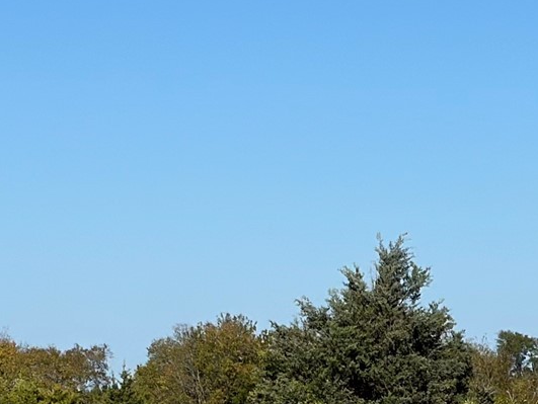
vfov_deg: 7.9
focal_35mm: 185
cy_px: 602
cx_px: 420
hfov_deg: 10.7
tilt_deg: -3.8
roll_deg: -0.2
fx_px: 2877
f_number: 1.78
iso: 100
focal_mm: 6.86
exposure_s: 1/8929
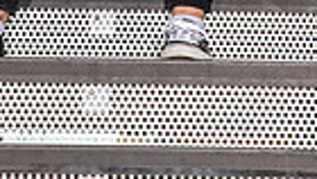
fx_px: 1699
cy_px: -290
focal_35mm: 202
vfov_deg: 5.7
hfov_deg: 10.7
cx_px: 158
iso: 200
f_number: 7.1
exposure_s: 1/320
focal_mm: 60
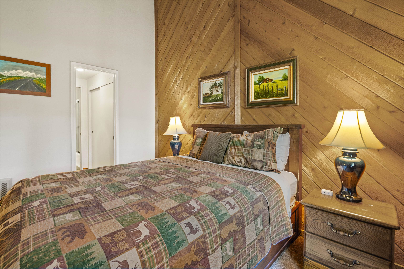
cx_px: 202
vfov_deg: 73.7
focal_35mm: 16
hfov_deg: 96.7
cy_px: 134
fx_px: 180
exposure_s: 10
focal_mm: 16
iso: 400
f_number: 7.1
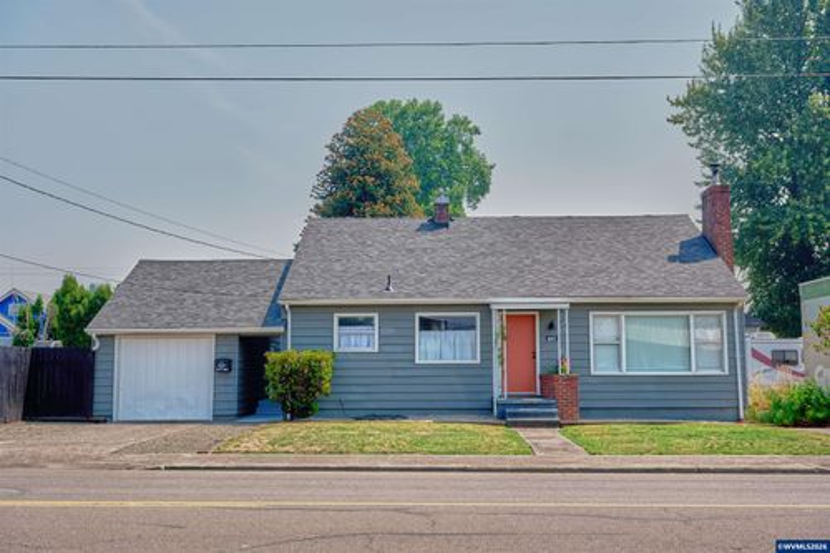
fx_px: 761
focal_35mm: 33
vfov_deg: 39.9
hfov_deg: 57.2
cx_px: 415
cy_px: 276
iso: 400
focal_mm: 22.3
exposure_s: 1/1100
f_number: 7.1
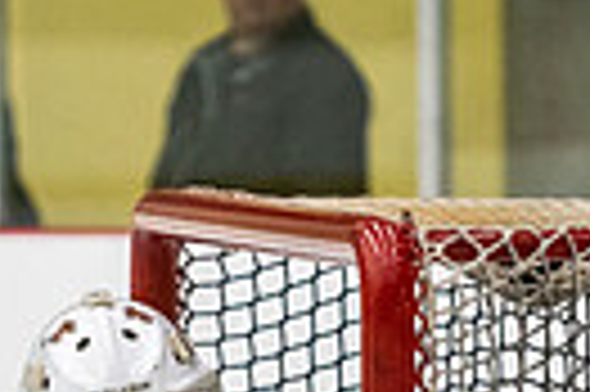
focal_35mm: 654
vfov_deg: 2.1
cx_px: 118
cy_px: 869
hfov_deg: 3.2
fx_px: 10705
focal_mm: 125
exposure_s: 1/640
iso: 3200
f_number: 2.8
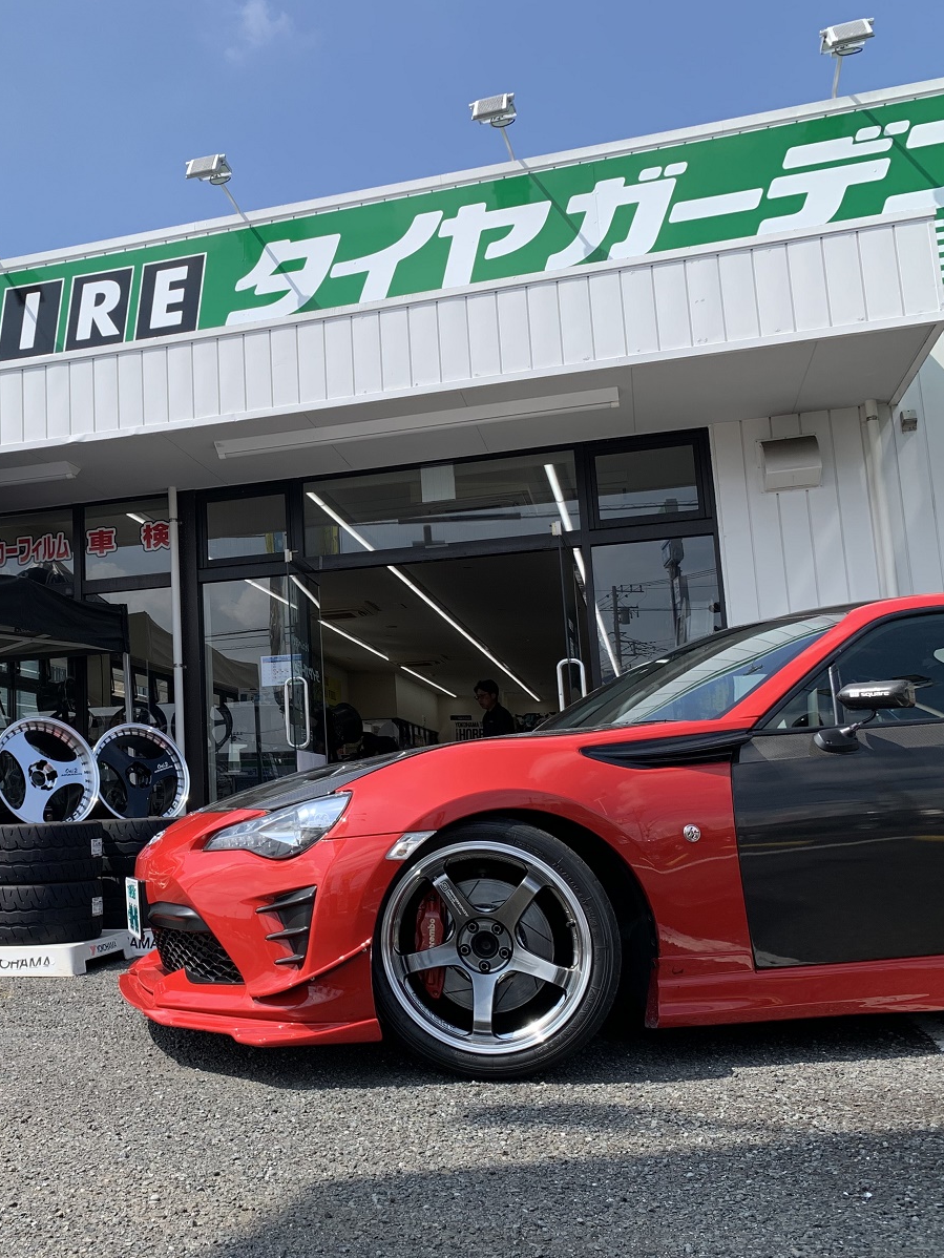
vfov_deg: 52.6
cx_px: 194
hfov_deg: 39.2
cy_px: 633
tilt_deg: +8.7
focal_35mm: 35
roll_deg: +1.7
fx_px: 1272
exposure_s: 1/928
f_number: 1.8
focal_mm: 4.25
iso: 25
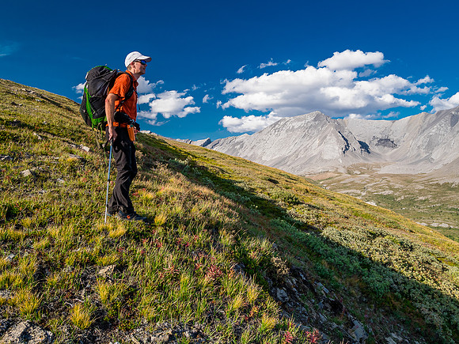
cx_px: 230
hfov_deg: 71.6
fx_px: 318
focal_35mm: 24
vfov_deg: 56.8
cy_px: 172
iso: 200
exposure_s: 1/100
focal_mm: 12
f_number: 8
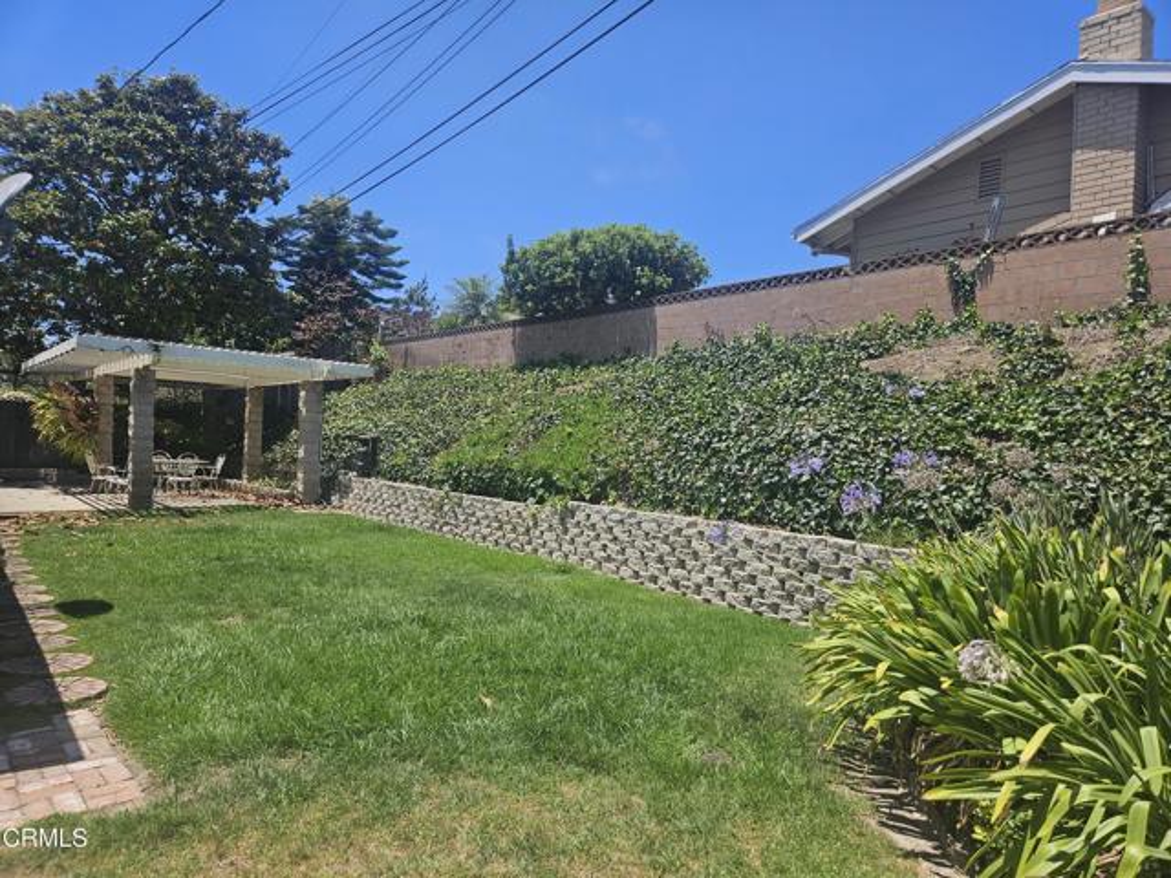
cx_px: 586
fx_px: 778
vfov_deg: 58.9
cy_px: 439
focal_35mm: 23
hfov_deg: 73.9
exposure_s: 1/2000
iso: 25
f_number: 1.8
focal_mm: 5.4
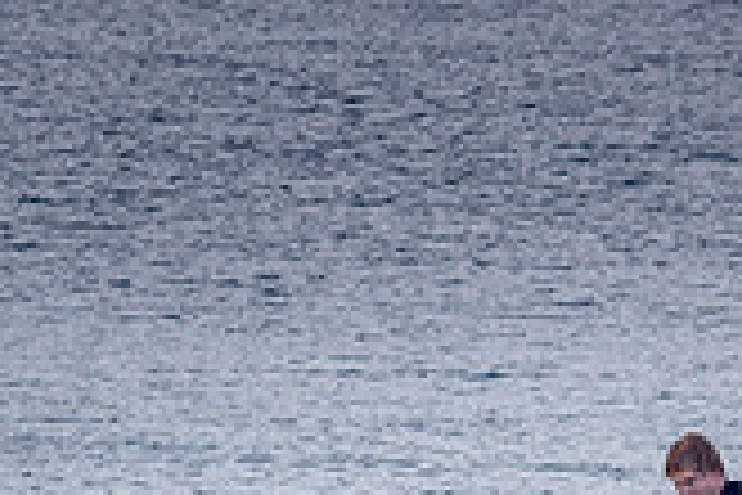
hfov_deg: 1.7
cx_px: 329
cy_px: 709
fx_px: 24525
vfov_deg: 1.2
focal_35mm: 1190
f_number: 10
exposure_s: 1/40
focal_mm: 200
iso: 100
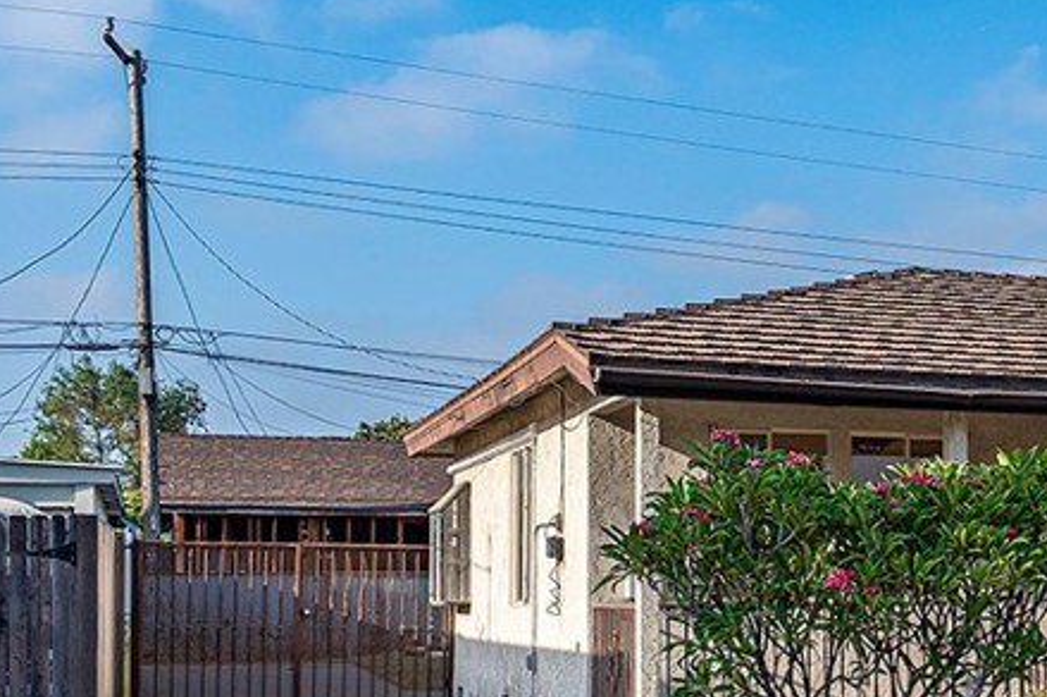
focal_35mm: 63
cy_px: 523
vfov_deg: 21.4
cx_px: 1099
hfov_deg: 29.3
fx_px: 1831
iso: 100
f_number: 5.6
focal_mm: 18
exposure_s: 1/500
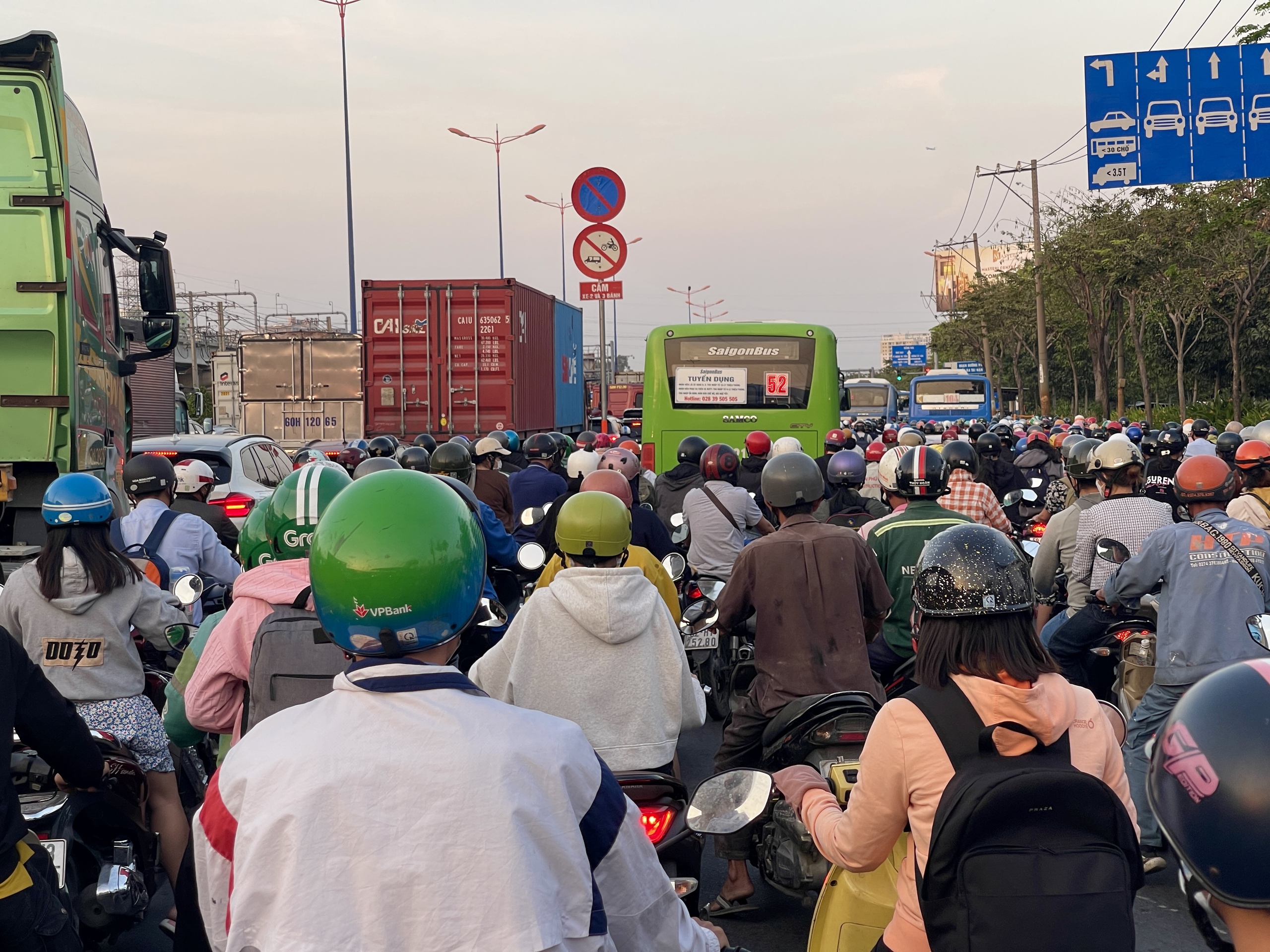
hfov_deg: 30.3
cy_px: 476
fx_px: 2348
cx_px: 635
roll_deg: +2.7
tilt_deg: -3.4
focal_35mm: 64
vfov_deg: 22.9
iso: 20
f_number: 2.2
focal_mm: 7.5
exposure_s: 1/106
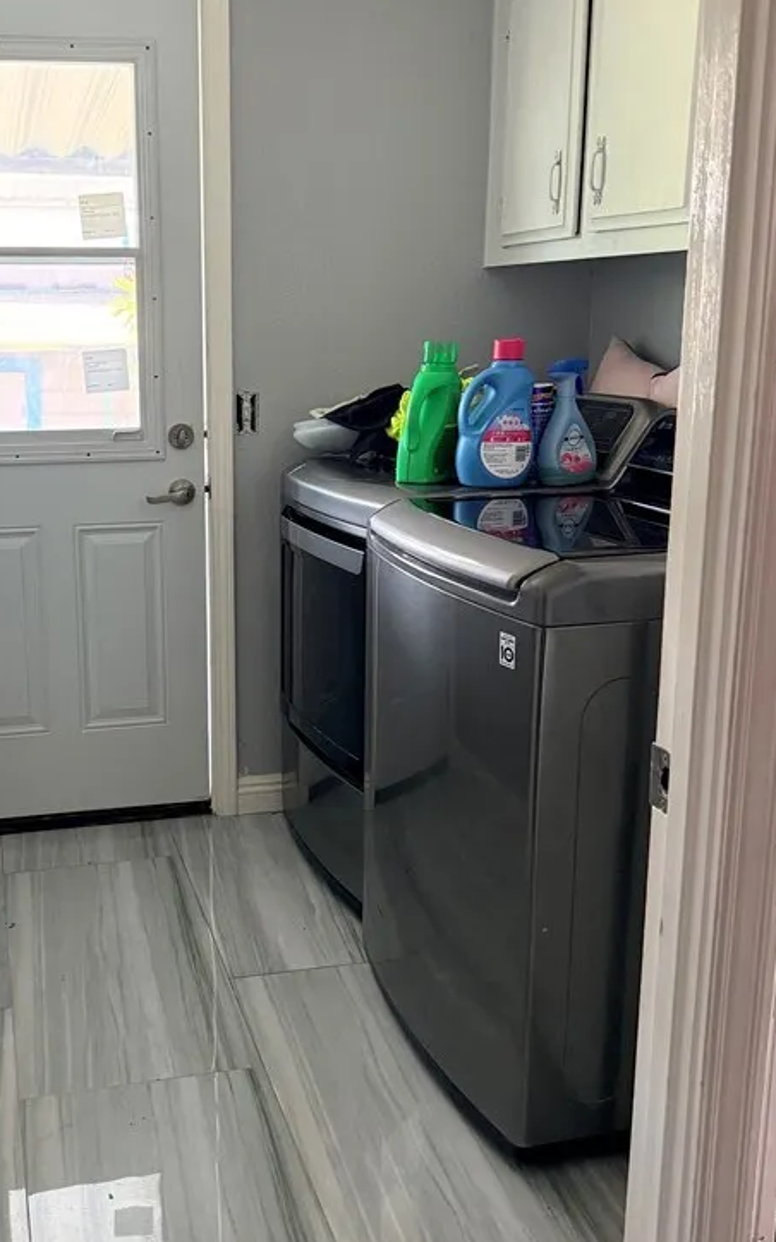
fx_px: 1219
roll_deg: +0.5
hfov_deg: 34.8
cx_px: 225
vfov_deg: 54.0
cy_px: 573
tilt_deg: -12.4
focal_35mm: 36
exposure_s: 1/60
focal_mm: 6.76
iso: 500
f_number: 1.78
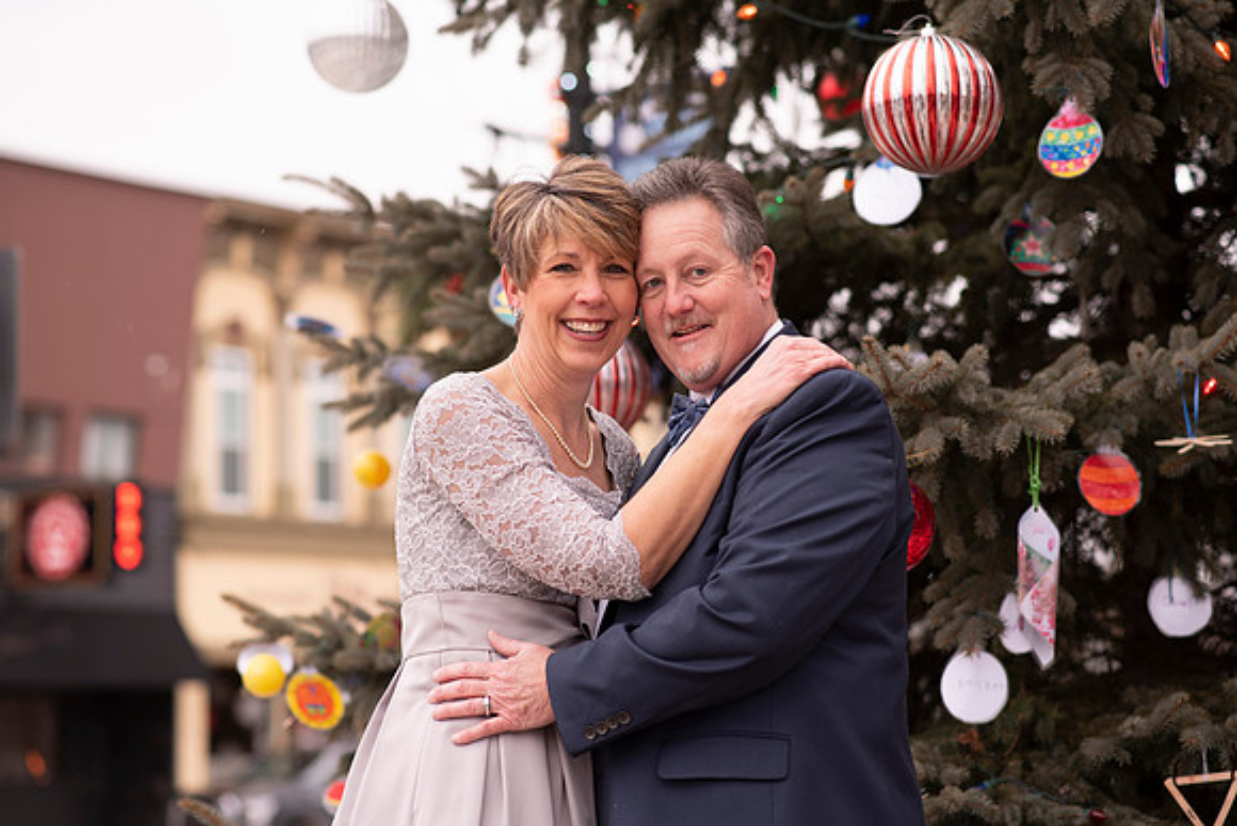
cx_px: 618
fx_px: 2921
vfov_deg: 16.1
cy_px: 413
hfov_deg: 23.9
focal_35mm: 85
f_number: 2.5
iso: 100
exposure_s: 1/125
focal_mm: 85
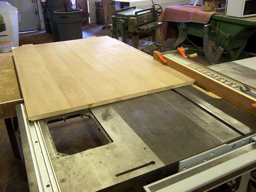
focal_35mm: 33
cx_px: 128
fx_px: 244
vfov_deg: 42.9
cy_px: 96
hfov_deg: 55.4
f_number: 3.4
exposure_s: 1/20
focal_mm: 5.5
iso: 140
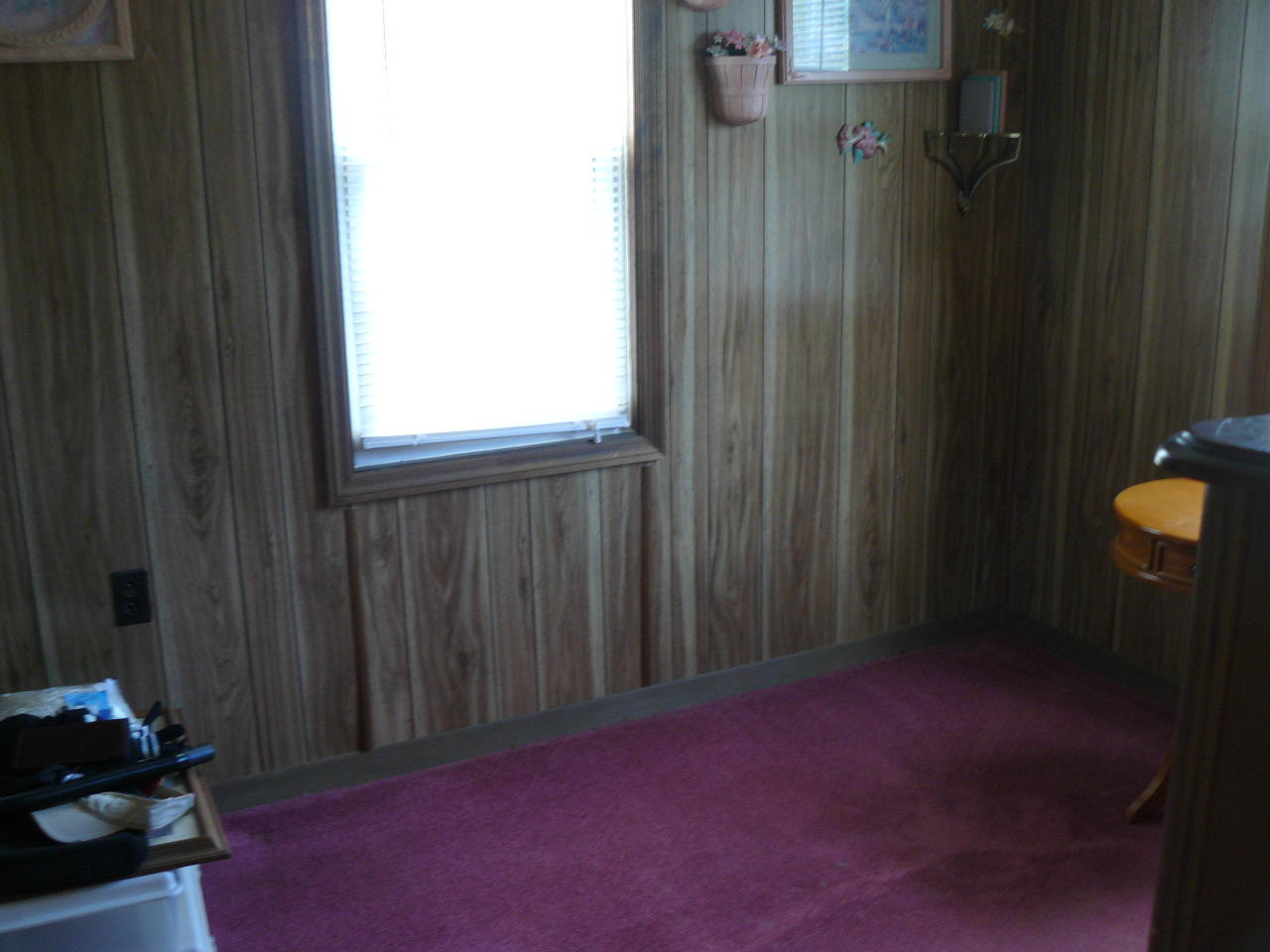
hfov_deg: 51.4
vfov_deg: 39.7
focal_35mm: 36
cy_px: 476
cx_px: 635
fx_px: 1321
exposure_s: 1/5
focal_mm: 6
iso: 100
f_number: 2.8
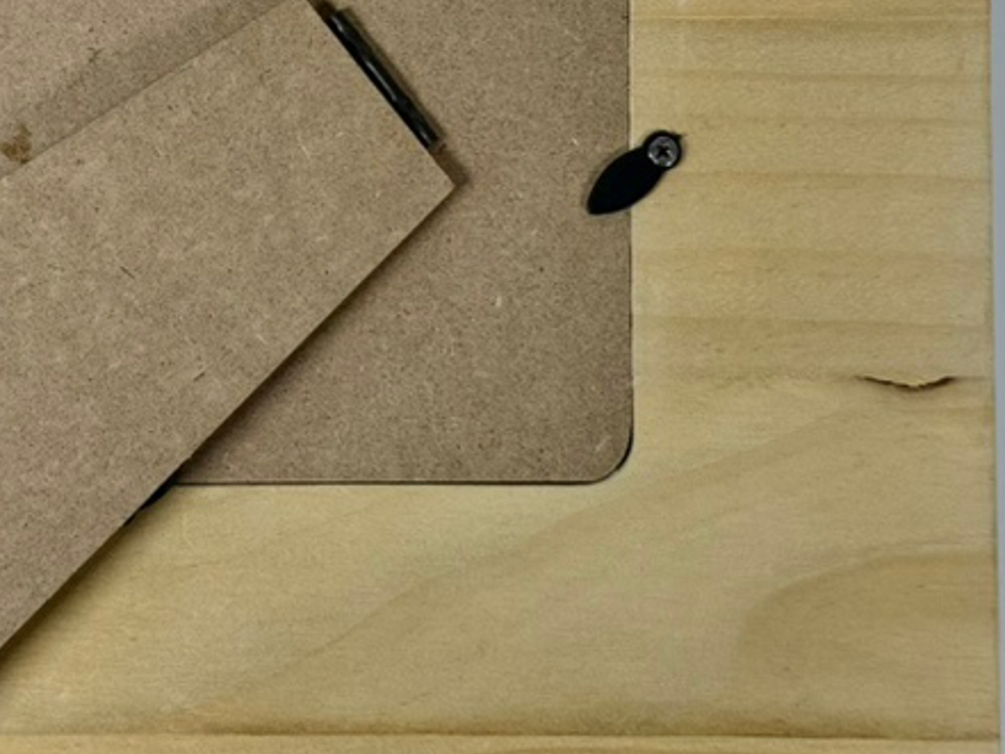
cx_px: 178
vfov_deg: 15.0
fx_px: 2846
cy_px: 161
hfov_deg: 19.8
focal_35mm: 98
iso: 64
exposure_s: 1/447
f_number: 1.78
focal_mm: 6.76
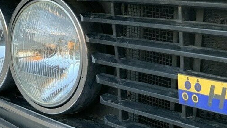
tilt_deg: -11.6
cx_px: 115
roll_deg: +0.0
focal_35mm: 89
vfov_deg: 13.6
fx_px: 536
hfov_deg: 23.9
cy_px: 80
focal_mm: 6
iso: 100
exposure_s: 1/122
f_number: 2.4
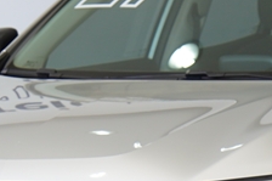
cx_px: 264
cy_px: 172
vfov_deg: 4.6
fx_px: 2229
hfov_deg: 7.0
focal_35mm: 295
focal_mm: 43
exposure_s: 1/80
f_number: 4
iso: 100
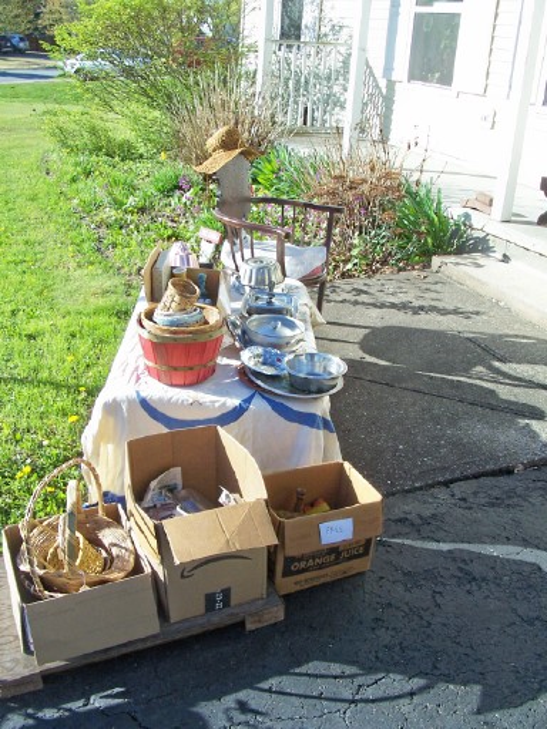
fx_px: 737
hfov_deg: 40.7
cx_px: 274
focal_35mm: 35
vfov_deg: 52.6
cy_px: 364
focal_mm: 6
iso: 80
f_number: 4
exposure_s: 1/350
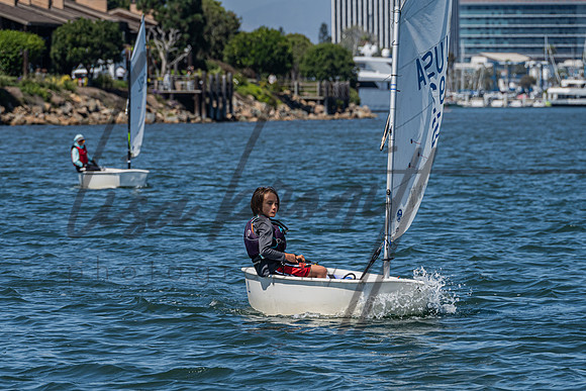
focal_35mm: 276
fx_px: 4494
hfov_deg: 7.5
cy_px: 270
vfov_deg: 5.0
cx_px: 269
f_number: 8
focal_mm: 200
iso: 250
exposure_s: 1/1000
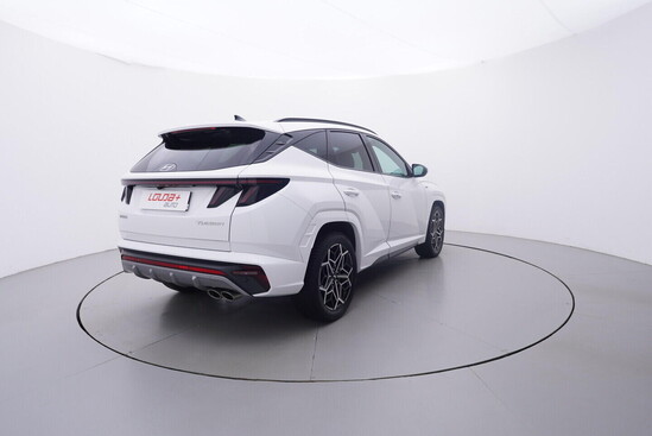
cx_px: 326
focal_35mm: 22
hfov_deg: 77.3
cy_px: 218
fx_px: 408
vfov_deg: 56.2
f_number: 5
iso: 200
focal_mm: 15
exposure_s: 1/80
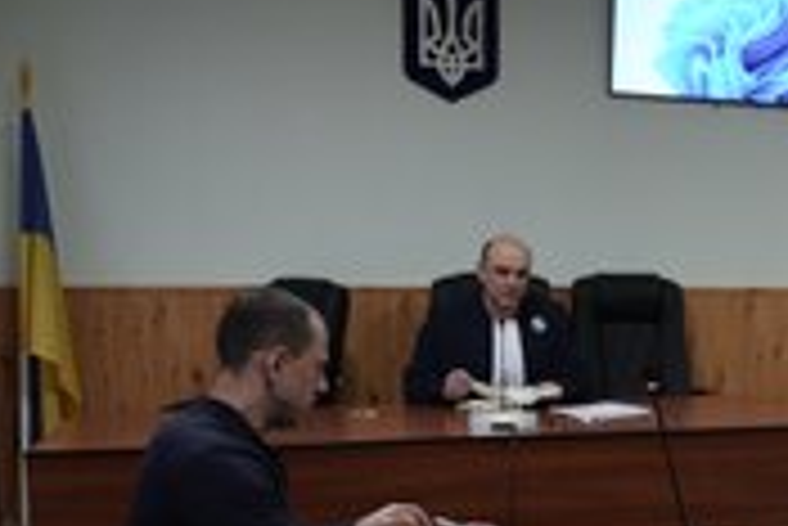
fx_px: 1205
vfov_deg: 24.1
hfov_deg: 34.1
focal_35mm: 55
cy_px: 456
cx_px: 720
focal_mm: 24
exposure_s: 1/100
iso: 400
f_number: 2.8
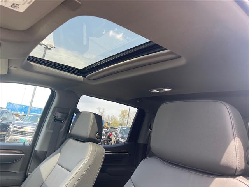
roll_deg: -8.9
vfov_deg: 53.1
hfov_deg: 67.3
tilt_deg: +12.1
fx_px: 187
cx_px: 124
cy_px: 94
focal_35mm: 26
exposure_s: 1/197
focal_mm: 4.2
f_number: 1.6
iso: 32
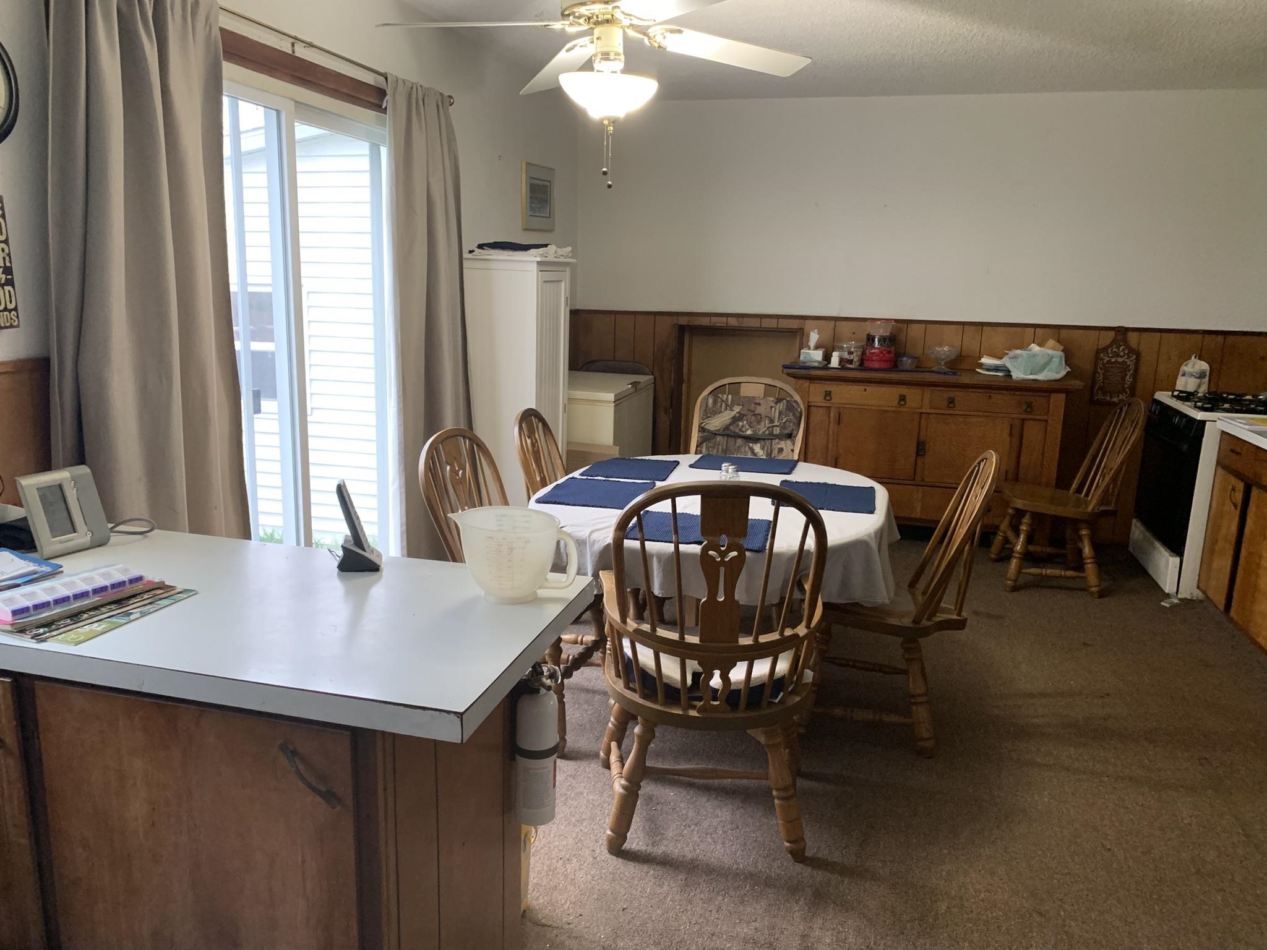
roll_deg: -2.5
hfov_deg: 67.3
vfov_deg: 53.1
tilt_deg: -11.5
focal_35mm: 26
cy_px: 475
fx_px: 952
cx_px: 634
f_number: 1.8
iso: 200
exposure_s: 1/60
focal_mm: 4.25
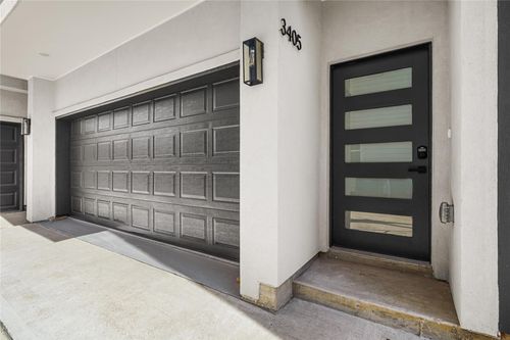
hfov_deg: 96.8
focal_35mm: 16
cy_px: 170
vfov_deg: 73.7
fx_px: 227
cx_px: 255
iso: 100
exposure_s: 1/30
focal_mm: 16
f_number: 8
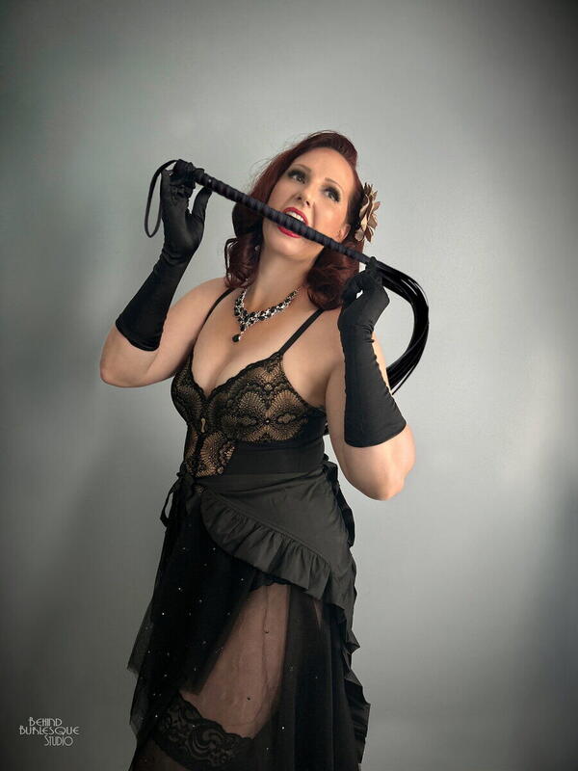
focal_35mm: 26
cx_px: 289
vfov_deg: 67.3
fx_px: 579
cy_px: 386
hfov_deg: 53.1
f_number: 1.5
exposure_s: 1/60
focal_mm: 5.7
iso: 400
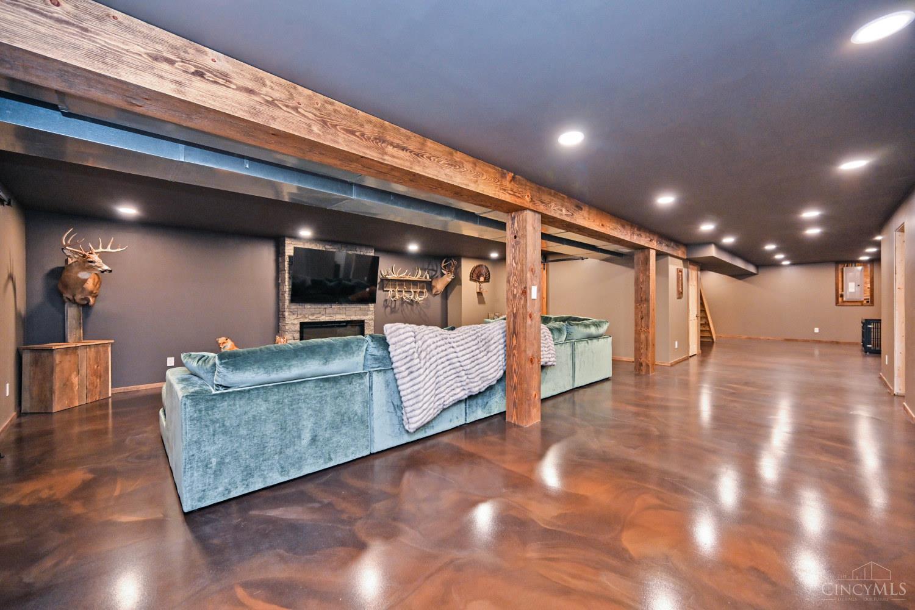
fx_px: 356
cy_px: 305
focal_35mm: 14
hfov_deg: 104.3
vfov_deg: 81.2
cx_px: 458
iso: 1100
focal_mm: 14
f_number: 4
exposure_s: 1/60
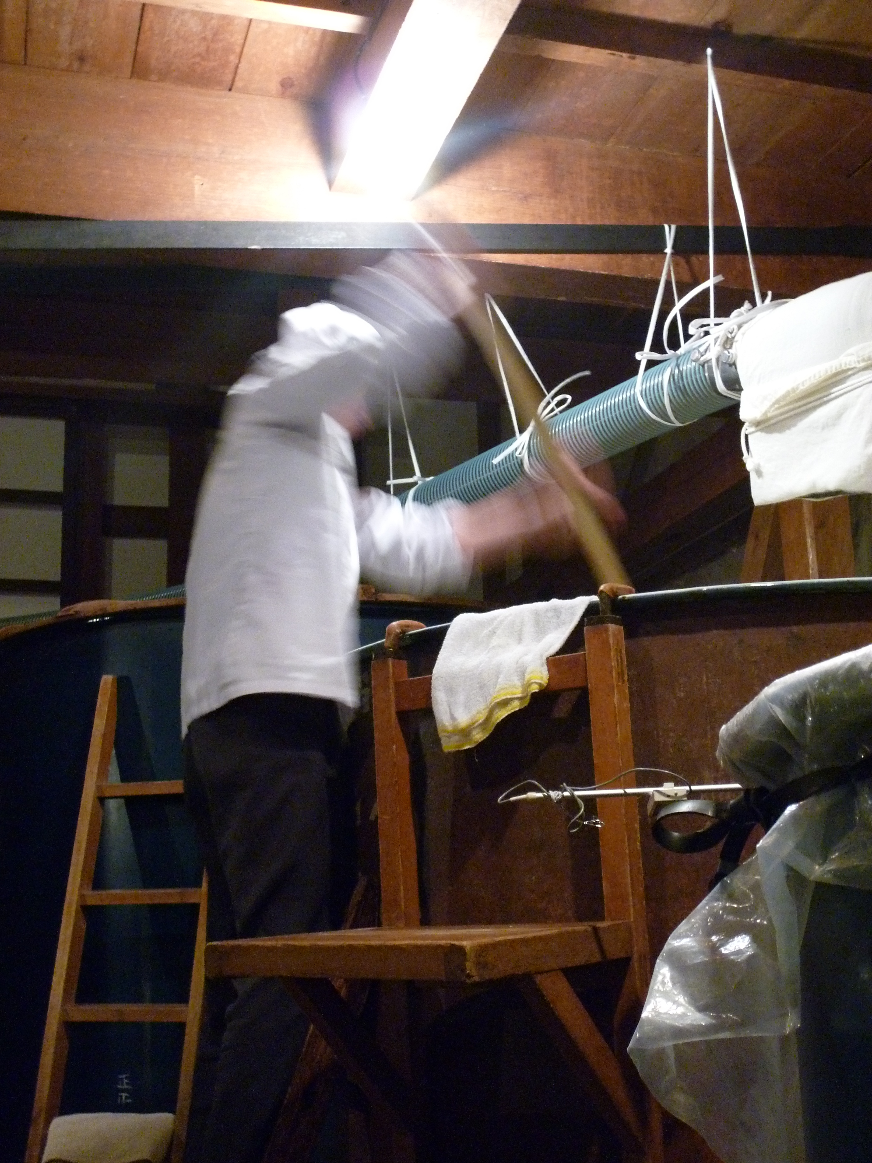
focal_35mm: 41
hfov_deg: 35.1
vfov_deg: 45.8
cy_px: 582
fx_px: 1377
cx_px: 436
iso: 400
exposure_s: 1/8
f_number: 3.3
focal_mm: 7.4
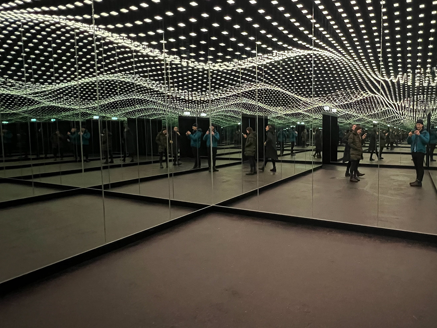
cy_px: 154
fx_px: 252
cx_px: 297
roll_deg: +0.1
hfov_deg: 78.7
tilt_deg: -4.6
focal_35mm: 20
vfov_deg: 65.9
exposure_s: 1/44
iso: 1000
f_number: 1.8
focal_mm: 1.57
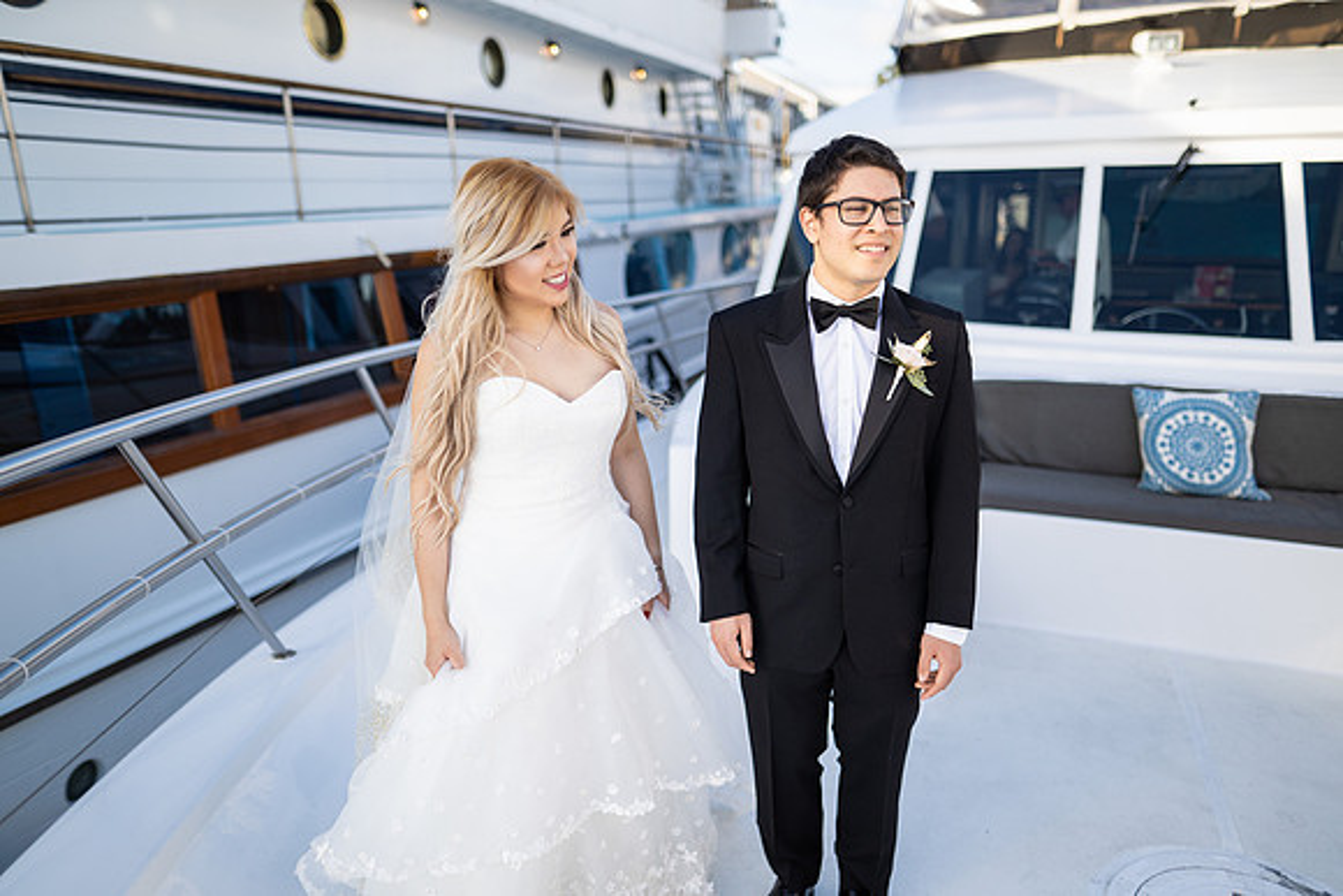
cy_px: 448
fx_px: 896
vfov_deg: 53.2
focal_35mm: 24
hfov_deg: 73.7
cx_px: 672
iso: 160
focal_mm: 24
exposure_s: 1/4000
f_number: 1.4
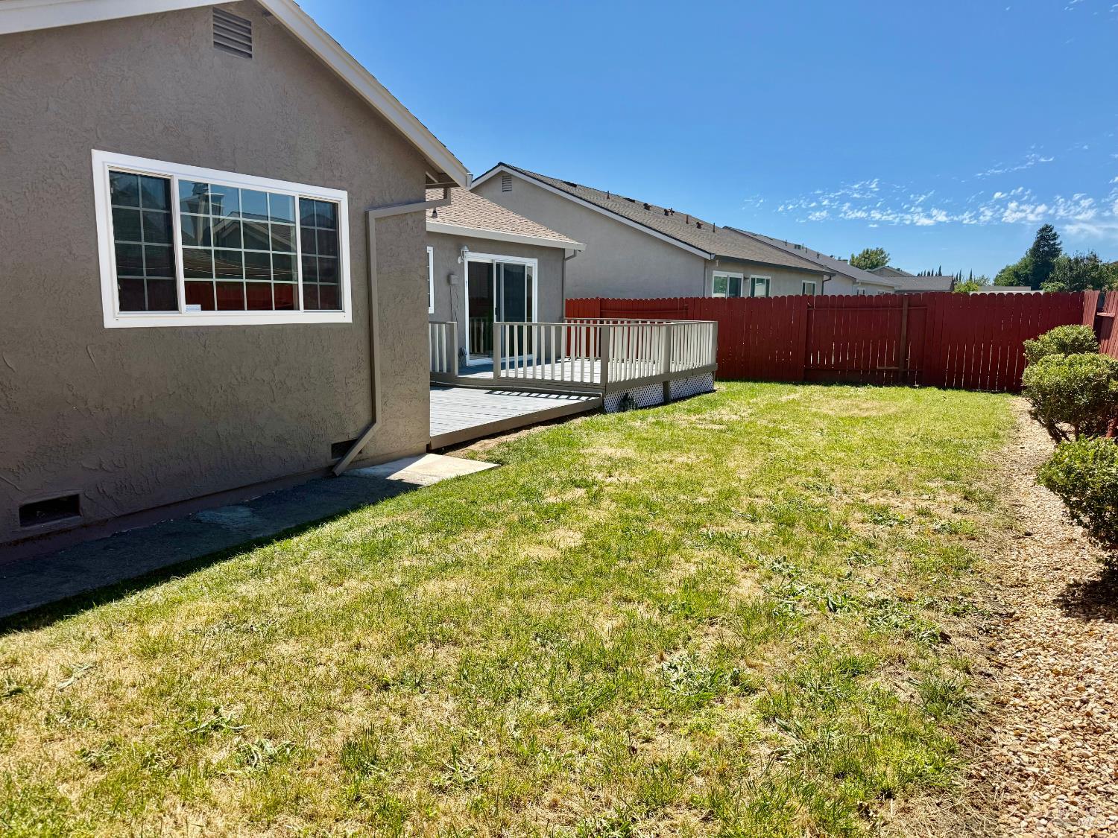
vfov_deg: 56.8
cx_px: 559
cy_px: 419
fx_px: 775
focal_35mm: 24
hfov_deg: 71.6
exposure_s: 1/4673
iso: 80
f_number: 1.78
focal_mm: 6.76
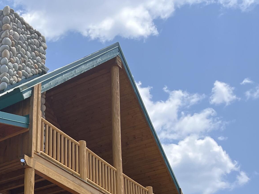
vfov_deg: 20.5
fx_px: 501
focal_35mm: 67
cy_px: 234
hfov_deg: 25.5
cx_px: -63
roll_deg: -4.5
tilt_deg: +15.4
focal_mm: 5.1
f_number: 1.6
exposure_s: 1/2755
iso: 50
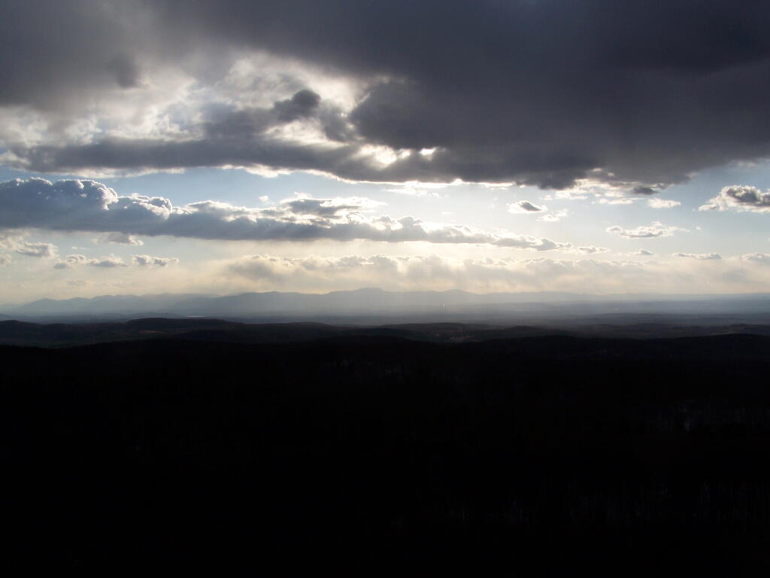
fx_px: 845
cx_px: 385
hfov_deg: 49.0
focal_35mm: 38
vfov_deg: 37.7
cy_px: 289
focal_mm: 6.3
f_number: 5.6
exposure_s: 1/800
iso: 80
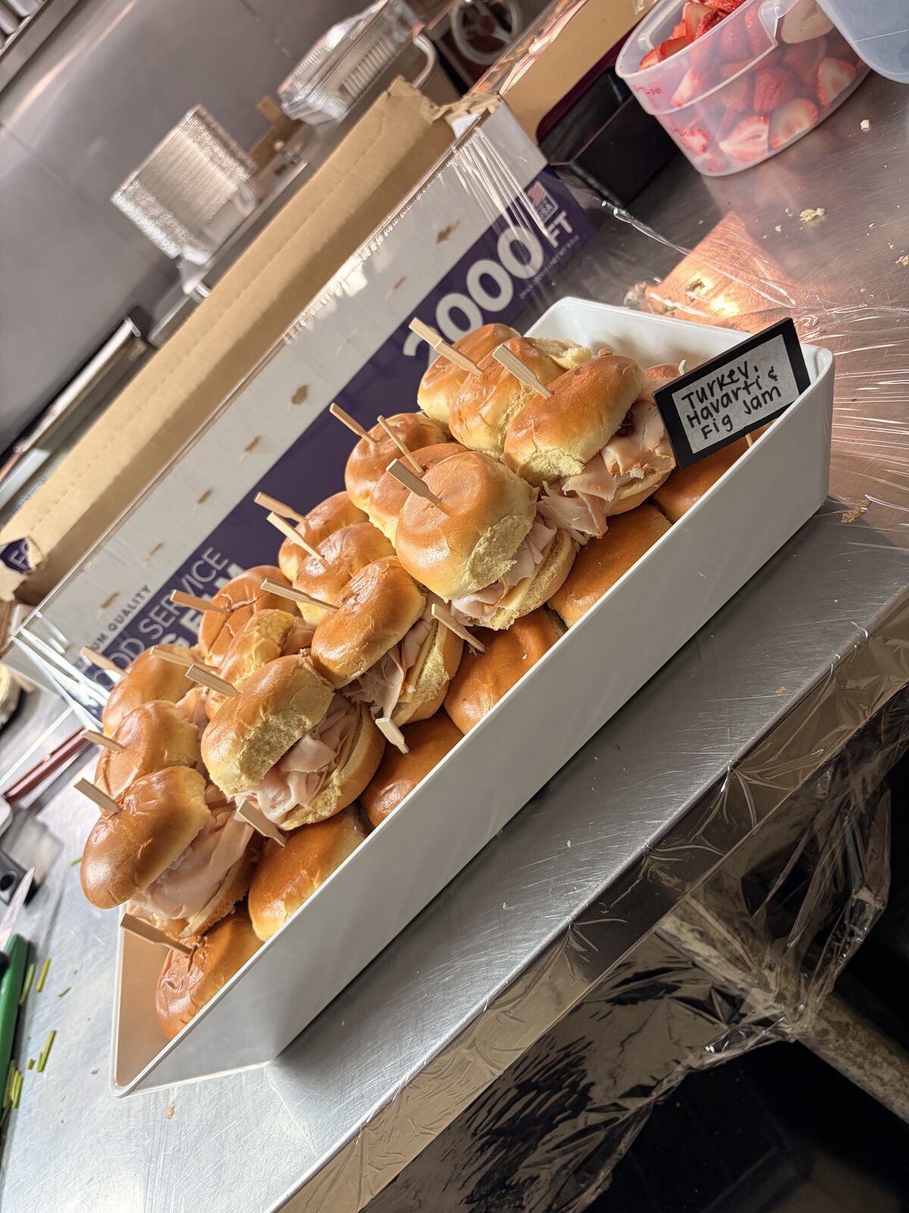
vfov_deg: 67.3
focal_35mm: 26
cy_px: 606
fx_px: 910
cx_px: 454
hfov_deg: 53.1
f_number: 1.6
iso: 160
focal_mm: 5.96
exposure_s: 1/60
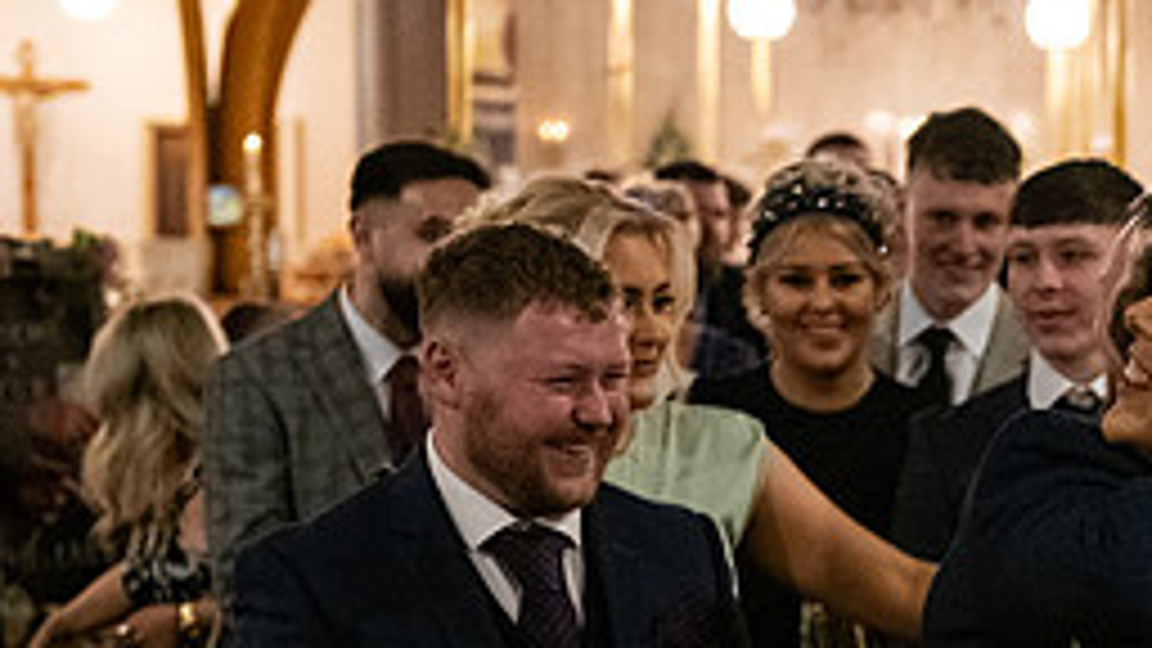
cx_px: 1264
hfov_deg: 18.1
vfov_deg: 10.5
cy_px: 655
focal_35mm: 114
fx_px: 3482
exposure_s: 1/160
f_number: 3.5
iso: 2500
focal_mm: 48
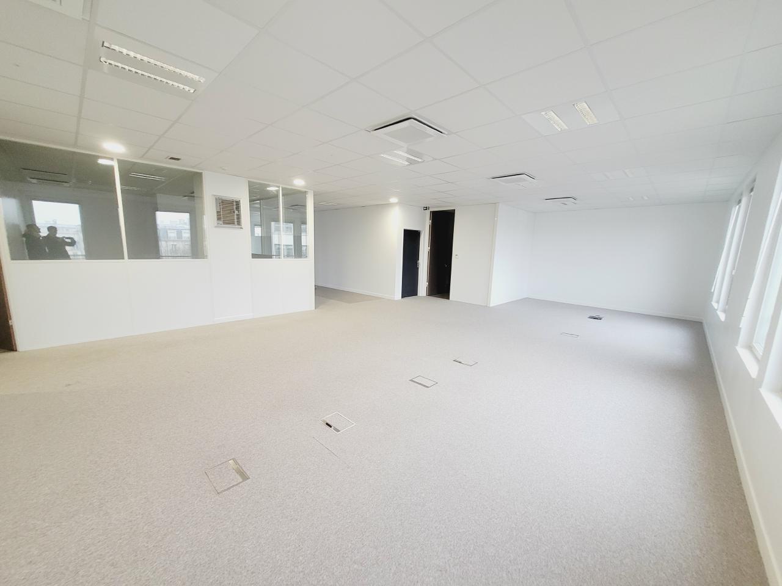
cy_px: 293
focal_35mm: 13
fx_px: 294
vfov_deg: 89.9
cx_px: 391
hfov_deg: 106.2
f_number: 2.2
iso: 200
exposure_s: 1/50
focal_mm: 1.74
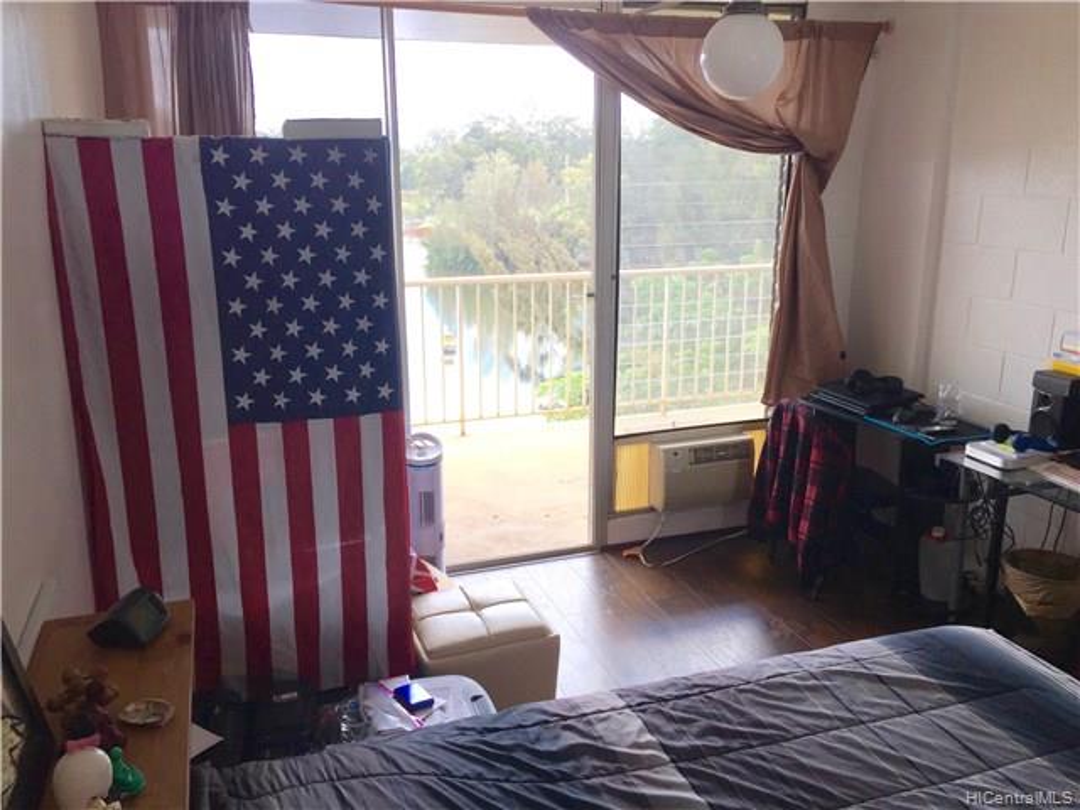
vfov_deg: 48.2
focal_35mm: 29
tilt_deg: -14.5
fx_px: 905
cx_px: 540
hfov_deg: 61.7
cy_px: 405
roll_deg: -0.8
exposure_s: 1/158
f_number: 2.2
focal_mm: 4.15
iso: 32
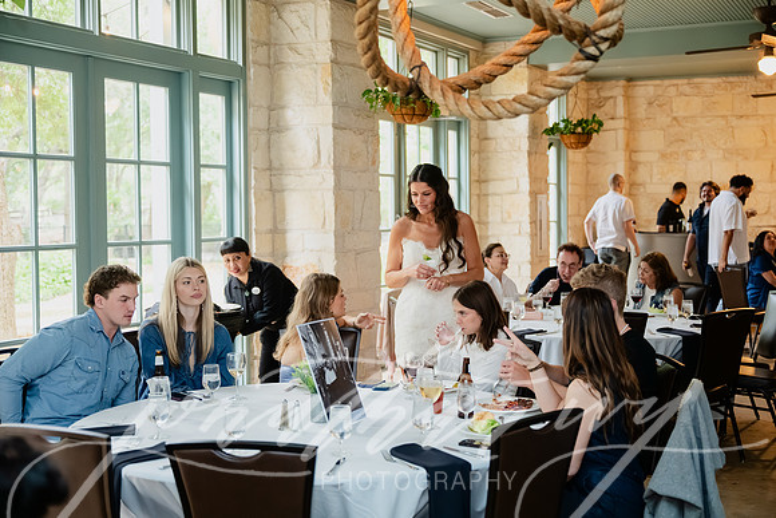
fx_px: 1035
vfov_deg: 28.1
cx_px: 388
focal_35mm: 48
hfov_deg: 41.1
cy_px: 259
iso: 3200
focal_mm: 48
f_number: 2.8
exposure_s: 1/160
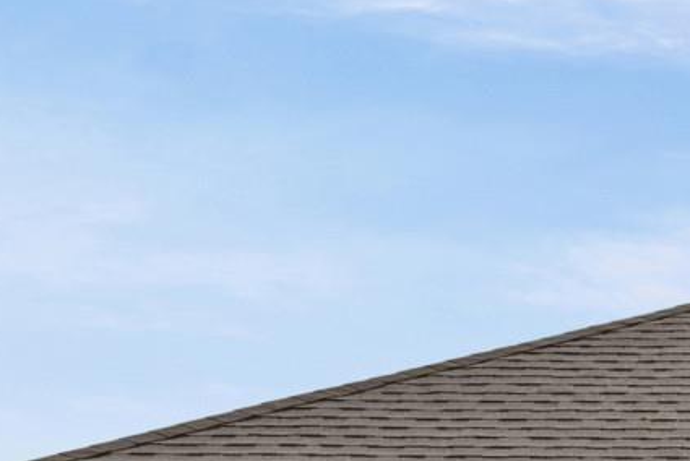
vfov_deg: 8.6
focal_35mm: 146
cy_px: 1109
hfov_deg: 13.3
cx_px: 1024
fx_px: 2800
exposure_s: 1/100
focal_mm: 18
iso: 250
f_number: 9
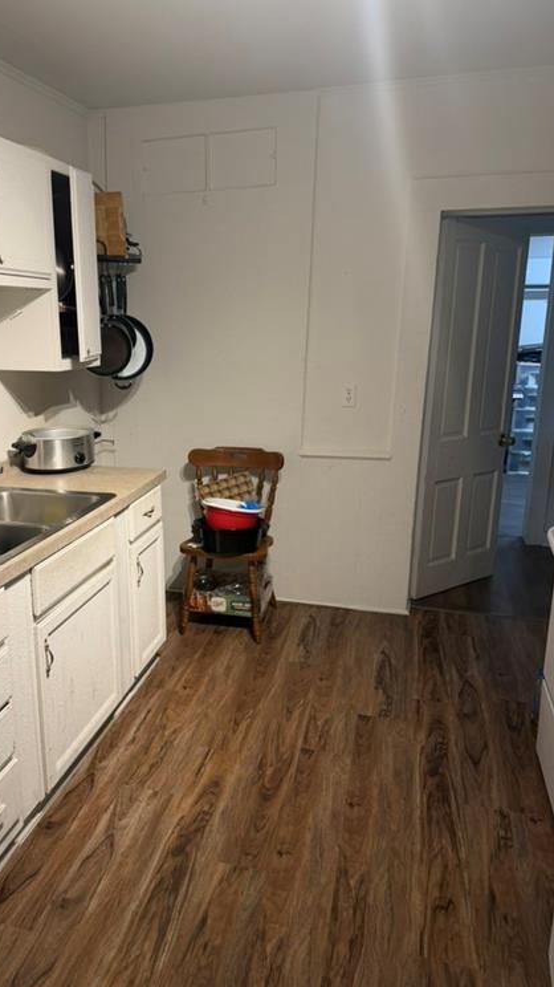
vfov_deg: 69.9
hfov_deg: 42.4
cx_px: 194
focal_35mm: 27
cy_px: 488
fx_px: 706
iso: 125
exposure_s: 1/60
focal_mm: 6.76
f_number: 1.78
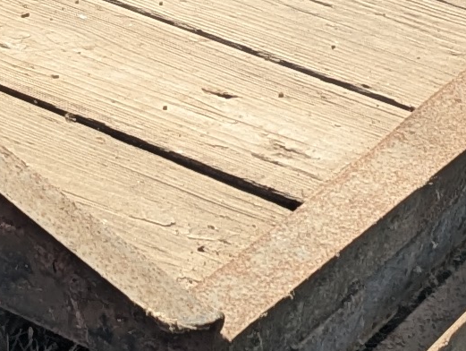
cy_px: -116
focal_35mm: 188
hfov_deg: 9.5
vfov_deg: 7.8
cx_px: -606
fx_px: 2534
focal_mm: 6.81
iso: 45
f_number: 1.85
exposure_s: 1/1167
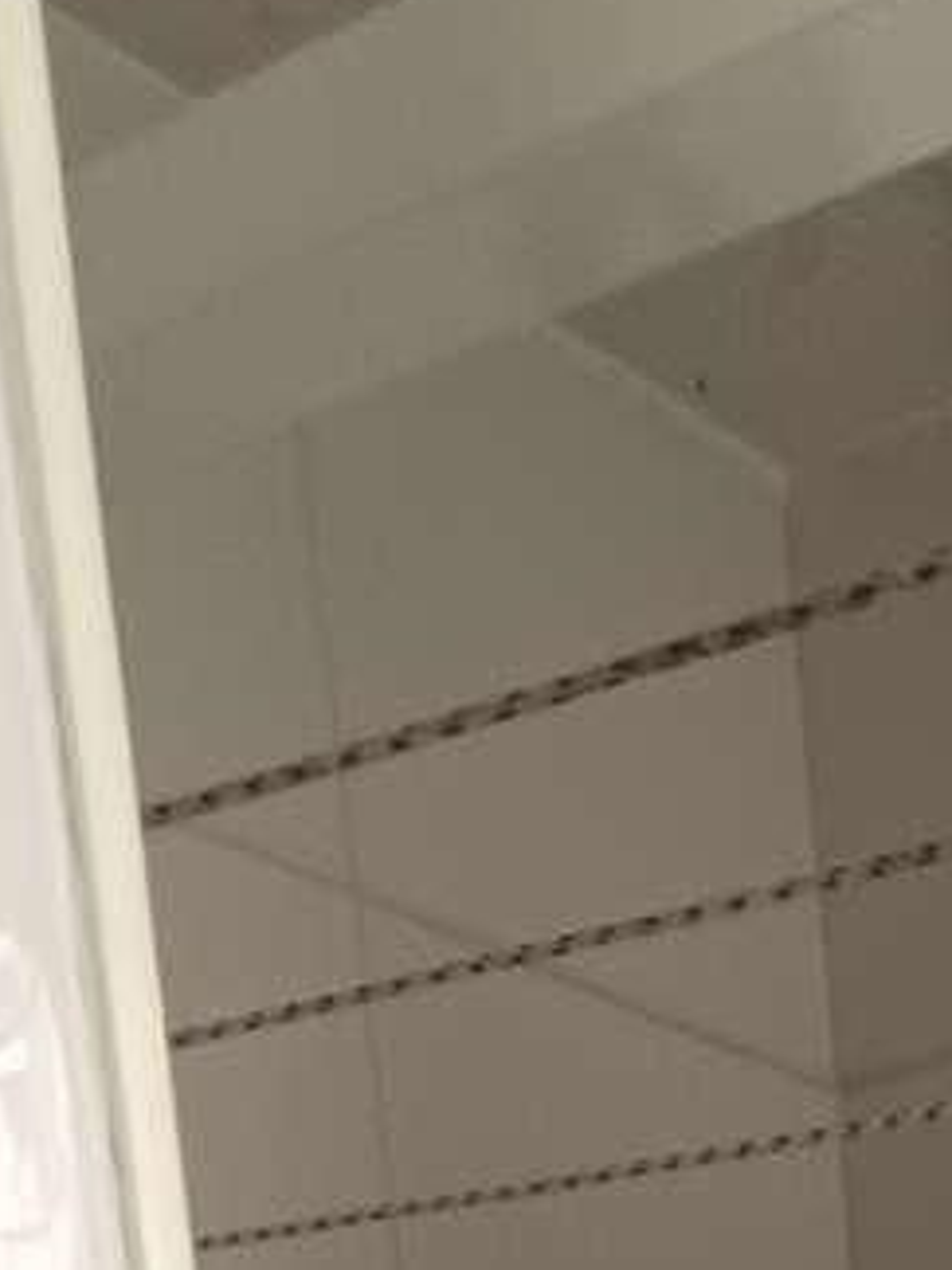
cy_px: 2693
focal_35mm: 74
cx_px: 2098
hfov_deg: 14.8
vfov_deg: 17.1
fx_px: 2714
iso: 113
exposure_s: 1/100
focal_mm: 1.65
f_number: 2.2
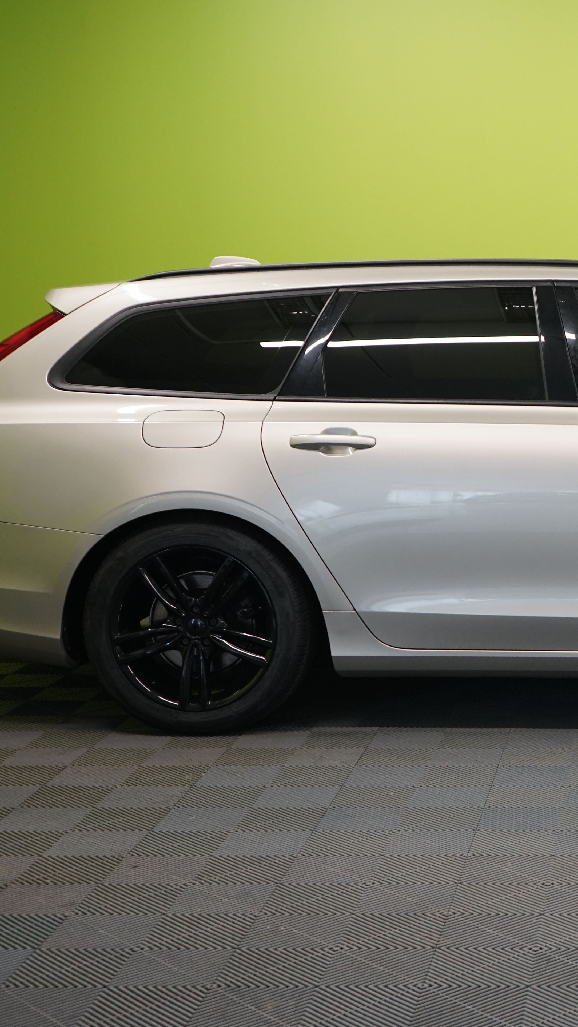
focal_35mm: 62
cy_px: 502
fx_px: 1689
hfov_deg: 18.6
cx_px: 656
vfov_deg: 33.8
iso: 800
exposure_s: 1/30
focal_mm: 38
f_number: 4.5
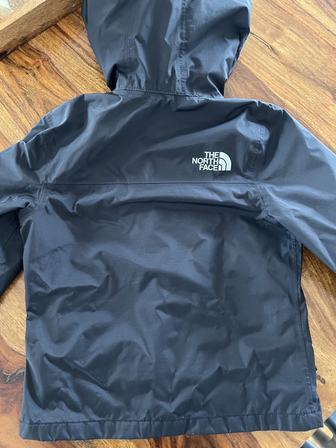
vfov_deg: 63.4
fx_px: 362
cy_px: 212
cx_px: 155
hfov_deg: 49.7
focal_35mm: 28
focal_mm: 5.7
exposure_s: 1/40
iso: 640
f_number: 1.5
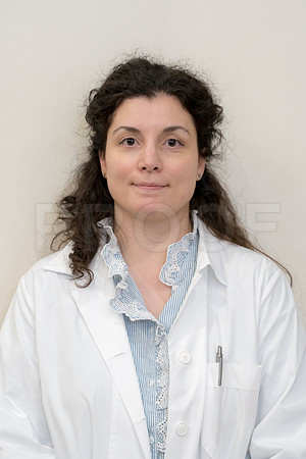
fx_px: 2295
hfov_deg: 7.6
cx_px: 153
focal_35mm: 180
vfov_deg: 11.4
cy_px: 230
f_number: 4
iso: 5000
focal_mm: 180
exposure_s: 1/80
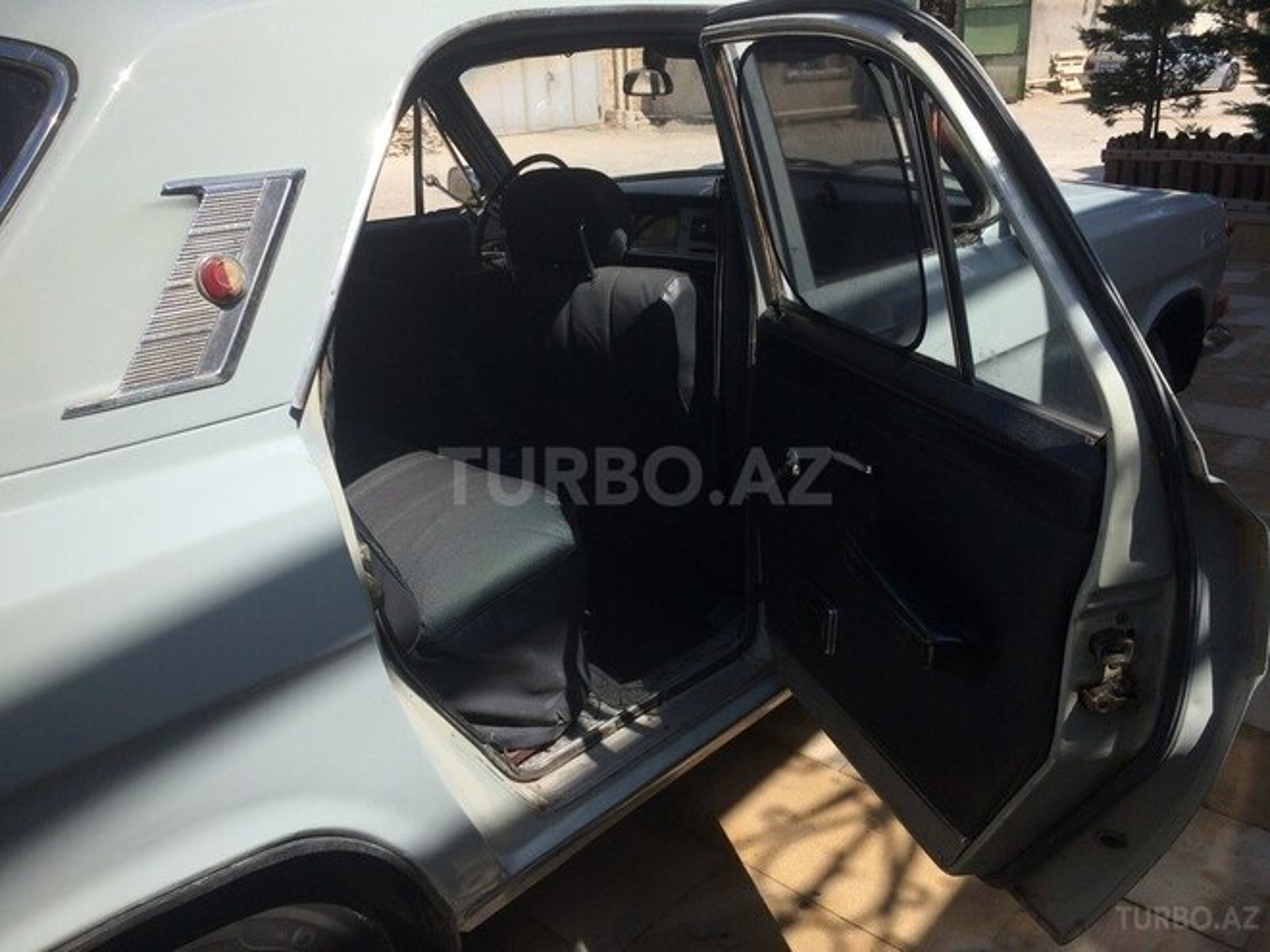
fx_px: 1064
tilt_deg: -24.2
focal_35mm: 29
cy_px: 476
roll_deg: -3.2
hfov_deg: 61.7
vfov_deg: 48.2
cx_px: 635
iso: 32
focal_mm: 4.15
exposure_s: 1/1466
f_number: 2.2
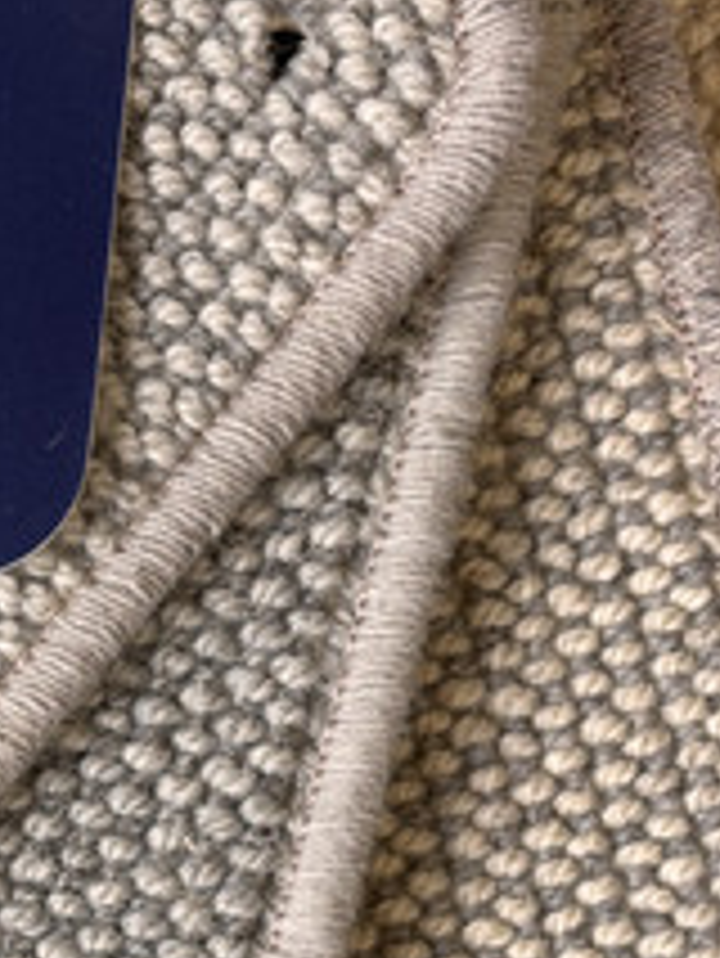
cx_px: -238
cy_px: 877
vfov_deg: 24.2
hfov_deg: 17.6
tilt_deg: -65.2
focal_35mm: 78
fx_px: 2161
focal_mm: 5.96
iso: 32
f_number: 1.6
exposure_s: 1/100
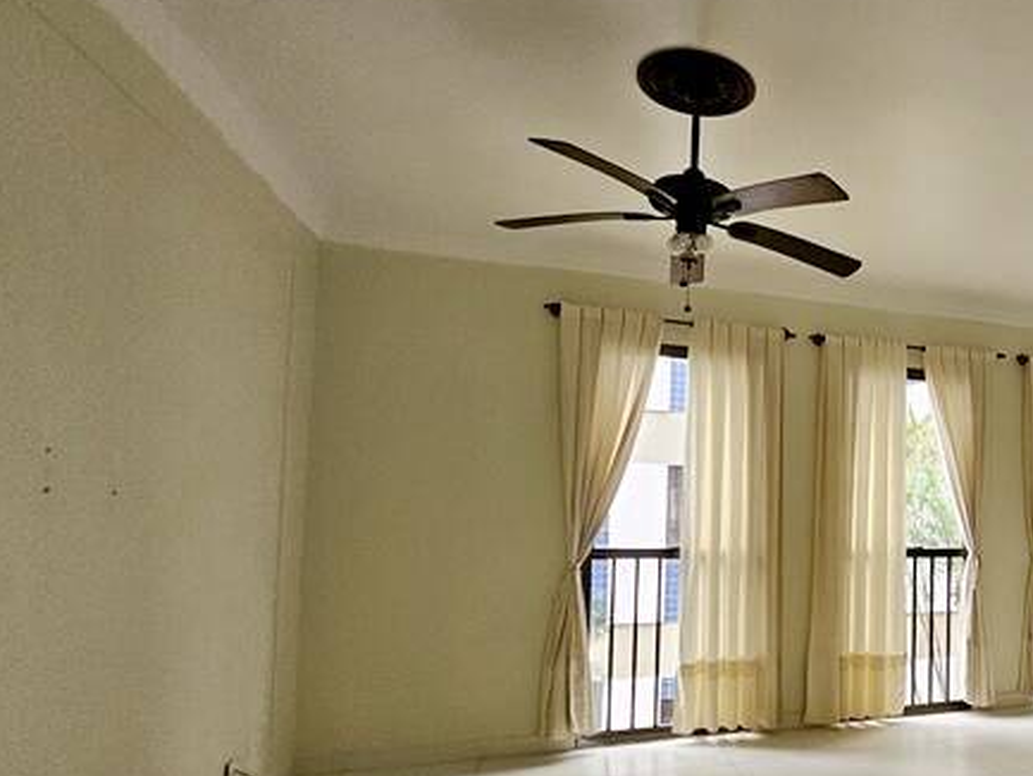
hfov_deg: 63.4
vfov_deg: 56.1
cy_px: 489
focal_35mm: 24
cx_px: 868
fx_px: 716
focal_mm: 1.7
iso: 320
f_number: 2.2
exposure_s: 1/40
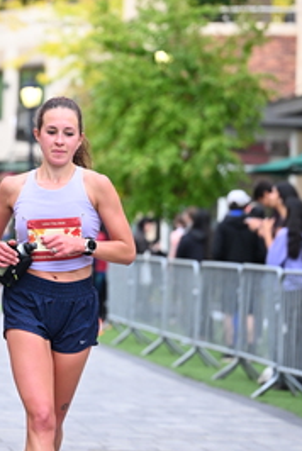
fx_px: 2435
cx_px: 3
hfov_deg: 7.1
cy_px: 156
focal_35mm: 194
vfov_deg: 10.6
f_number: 2.8
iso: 1000
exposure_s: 1/1600
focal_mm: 94
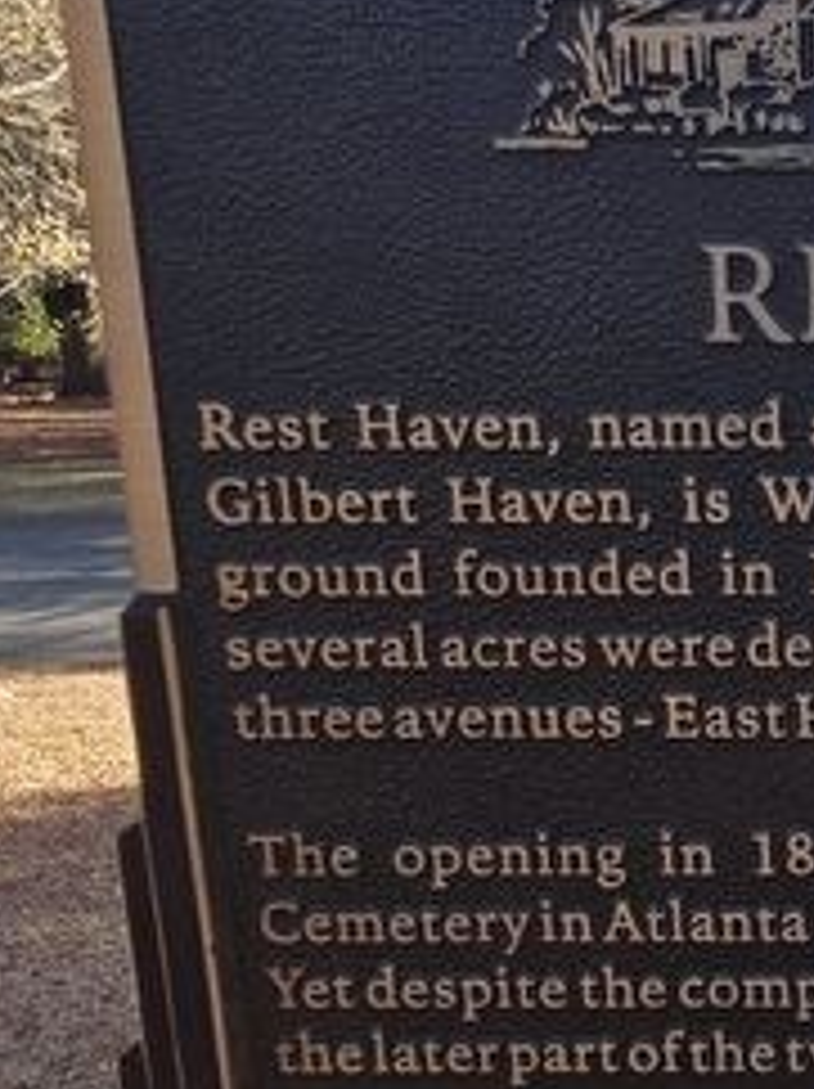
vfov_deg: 43.6
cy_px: 680
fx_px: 1351
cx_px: 1151
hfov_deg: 26.4
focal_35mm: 43
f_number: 2.2
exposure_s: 1/556
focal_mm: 2.2
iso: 50
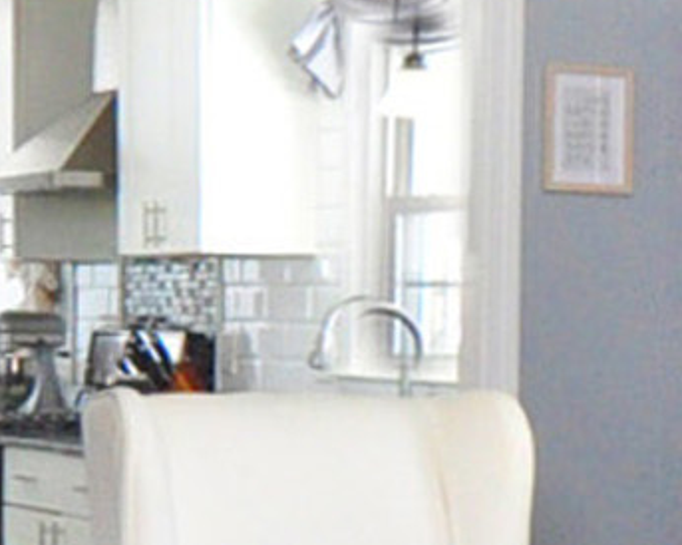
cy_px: 581
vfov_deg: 12.7
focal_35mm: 119
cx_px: 893
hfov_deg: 15.4
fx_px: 2401
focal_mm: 10
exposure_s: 1/40
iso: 1000
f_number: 5
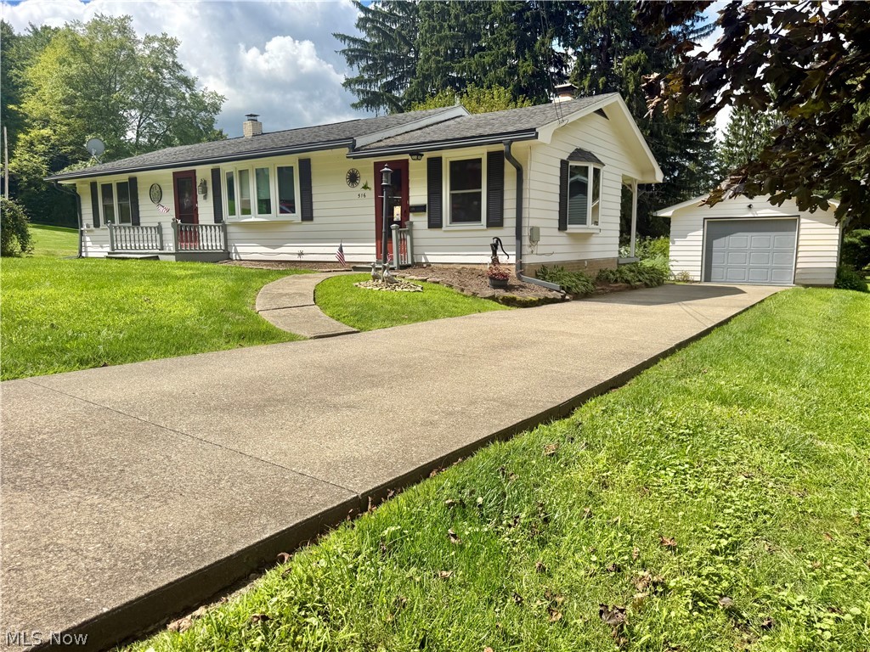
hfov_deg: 71.6
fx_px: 603
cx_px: 435
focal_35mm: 24
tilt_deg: -7.7
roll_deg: +0.2
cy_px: 326
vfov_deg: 56.8
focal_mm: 6.76
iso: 80
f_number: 1.78
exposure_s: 1/5319
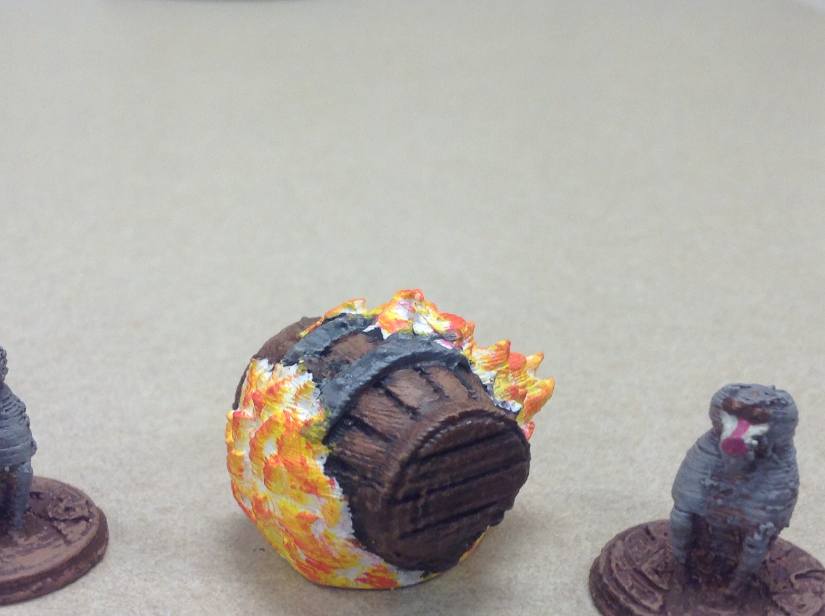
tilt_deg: -29.6
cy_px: 504
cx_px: 345
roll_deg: -0.7
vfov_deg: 24.7
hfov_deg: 33.2
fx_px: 1380
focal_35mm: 58
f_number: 2.4
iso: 64
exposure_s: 1/40
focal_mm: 4.28
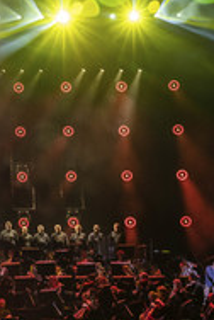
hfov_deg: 11.9
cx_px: -110
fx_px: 977
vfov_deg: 18.5
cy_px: 112
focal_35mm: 110
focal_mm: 46
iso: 2500
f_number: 4.5
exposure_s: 1/250
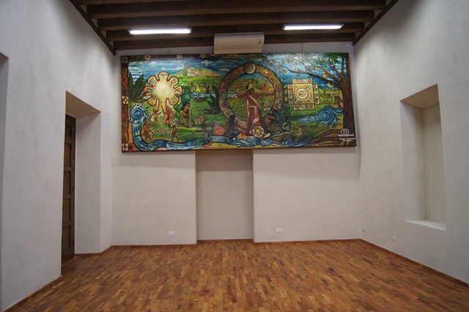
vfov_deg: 47.8
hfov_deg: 67.4
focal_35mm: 27
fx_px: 351
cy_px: 156
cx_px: 234
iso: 1600
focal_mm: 18
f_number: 4
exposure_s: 1/160
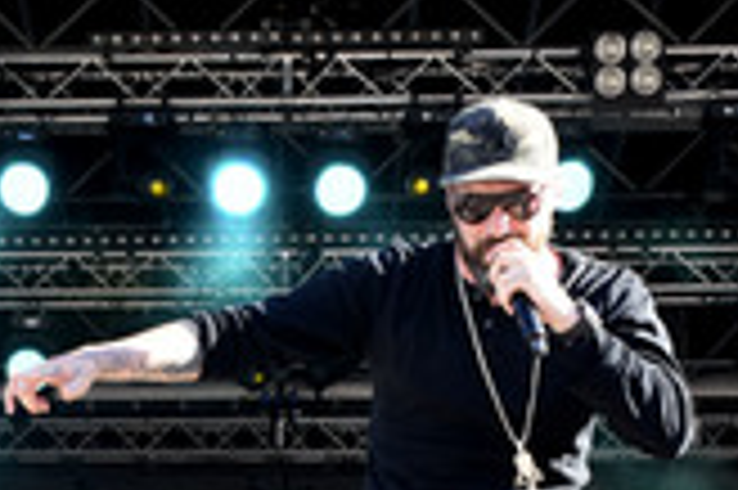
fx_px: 2281
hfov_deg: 18.4
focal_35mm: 111
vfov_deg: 12.0
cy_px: 593
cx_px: 277
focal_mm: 27
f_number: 10
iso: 640
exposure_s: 1/100
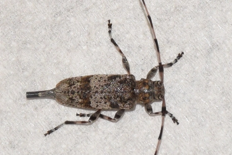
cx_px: 116
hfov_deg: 9.8
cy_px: 78
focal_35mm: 210
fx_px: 1353
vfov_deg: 6.5
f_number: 14
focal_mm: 140
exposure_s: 1/60
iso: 500
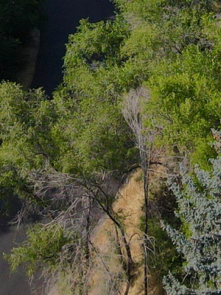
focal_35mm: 127
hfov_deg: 11.6
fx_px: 1082
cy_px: -176
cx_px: 203
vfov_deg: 14.3
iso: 200
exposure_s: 1/1600
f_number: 2.8
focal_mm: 4.5
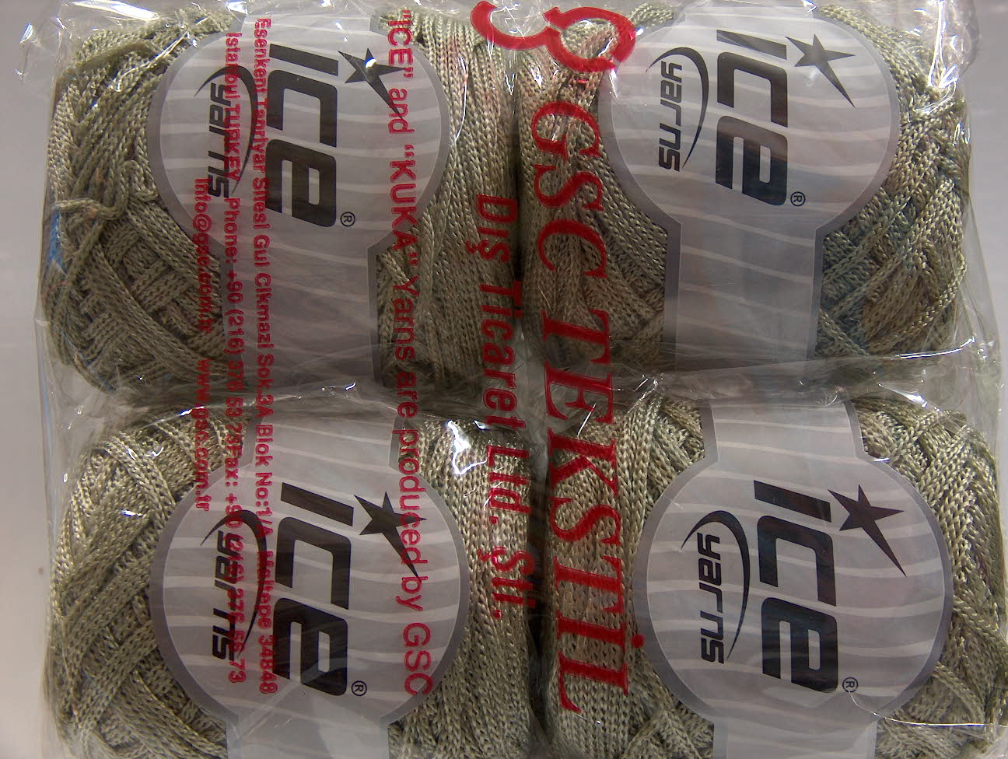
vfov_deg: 28.1
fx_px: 1516
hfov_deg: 36.8
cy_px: 380
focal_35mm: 52
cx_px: 504
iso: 100
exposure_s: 1/3.36
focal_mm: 10.64
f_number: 2.8
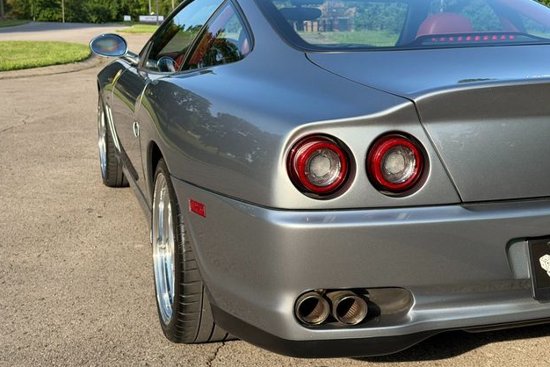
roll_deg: +1.0
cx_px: 277
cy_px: 173
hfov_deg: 38.9
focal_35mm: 51
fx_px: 779
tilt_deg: -9.5
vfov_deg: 26.5
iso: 64
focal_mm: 6.76
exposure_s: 1/1795
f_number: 1.78
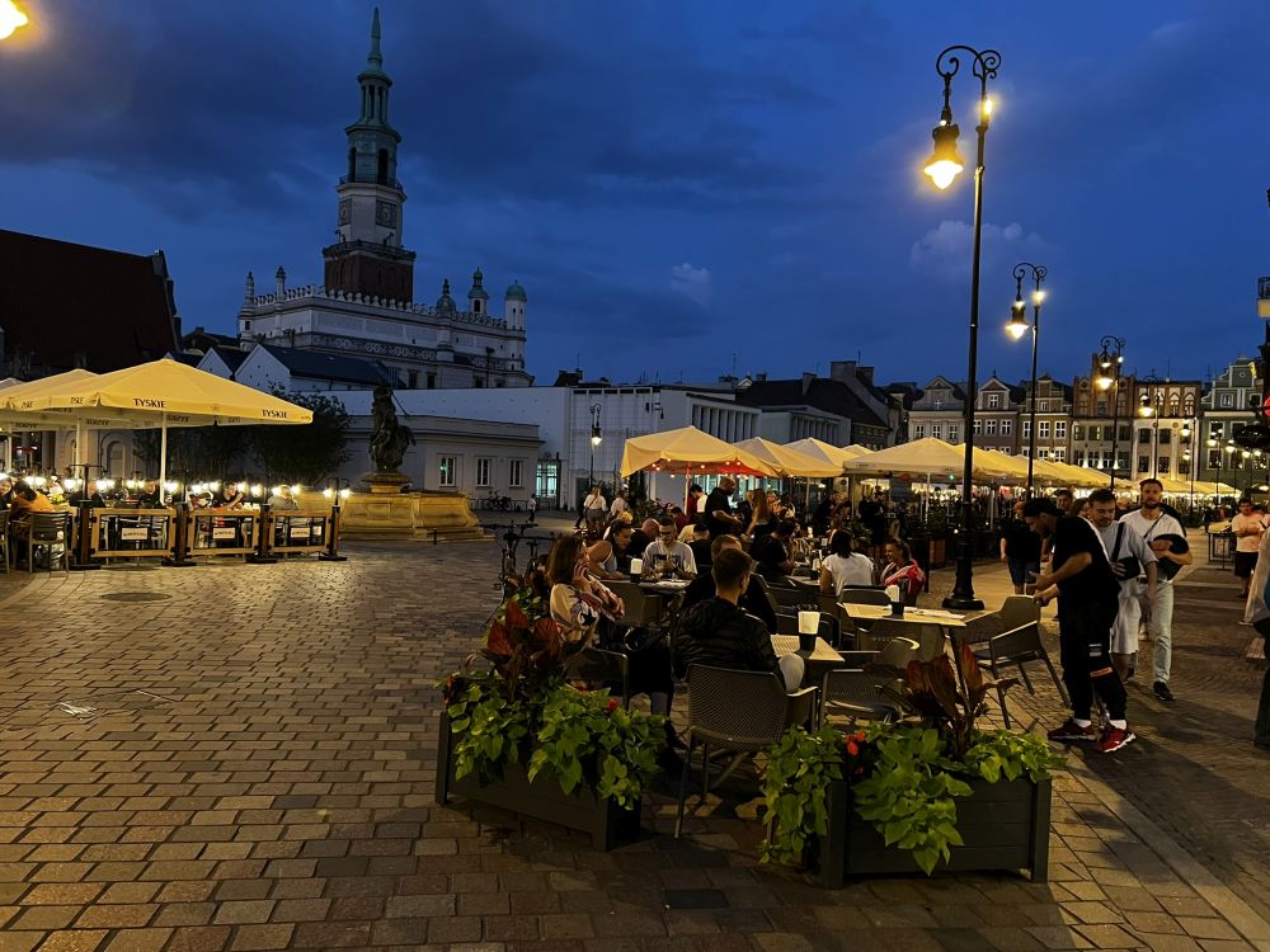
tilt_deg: +0.0
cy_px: 476
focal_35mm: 26
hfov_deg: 67.3
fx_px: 954
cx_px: 635
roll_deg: -0.8
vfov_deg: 53.1
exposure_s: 1/33
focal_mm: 5.7
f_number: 1.5
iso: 640
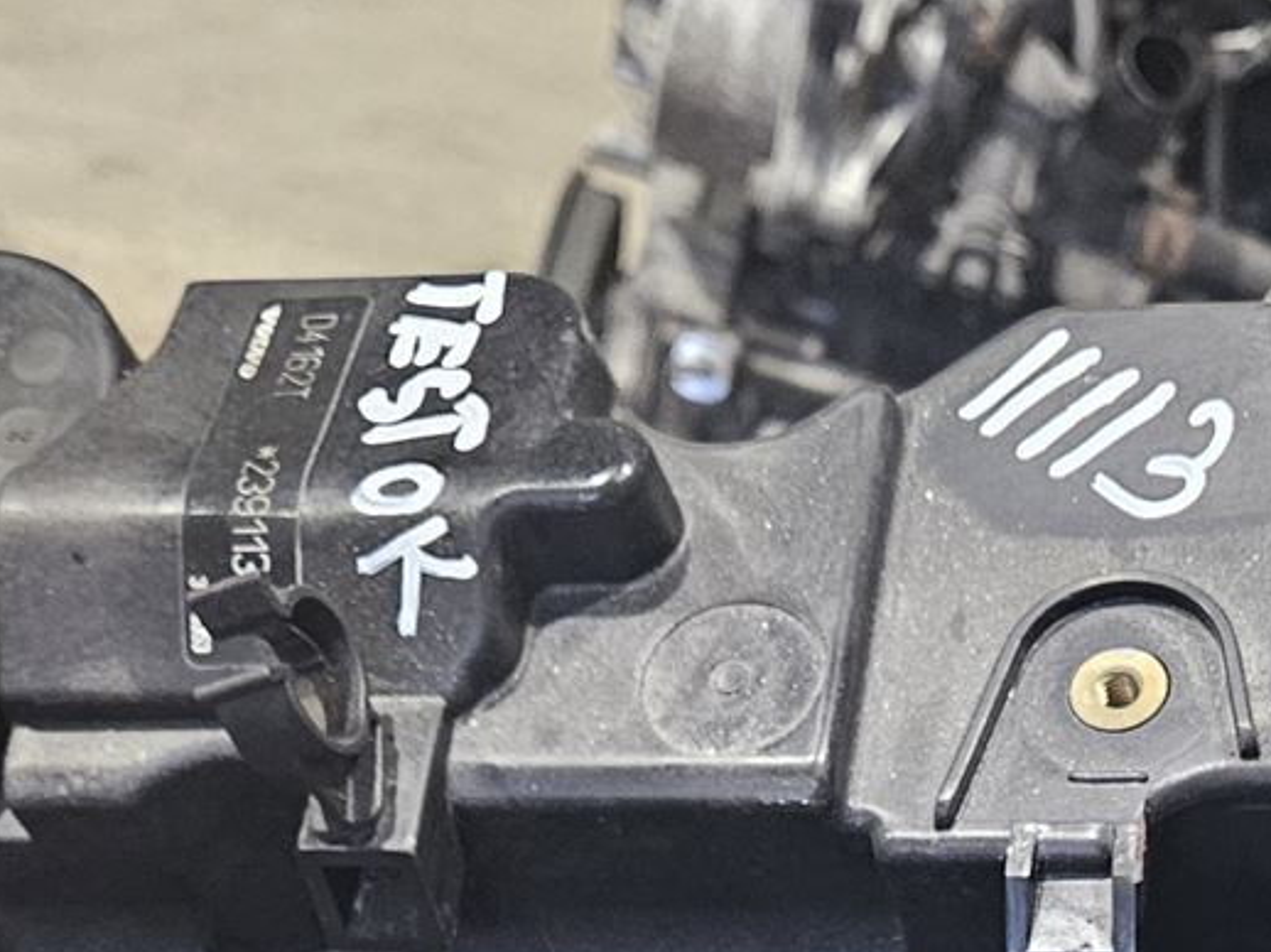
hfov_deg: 21.0
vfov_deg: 14.7
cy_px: 1565
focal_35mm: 91
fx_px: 3340
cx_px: 1202
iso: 400
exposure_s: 1/100
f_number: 1.8
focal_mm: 5.4
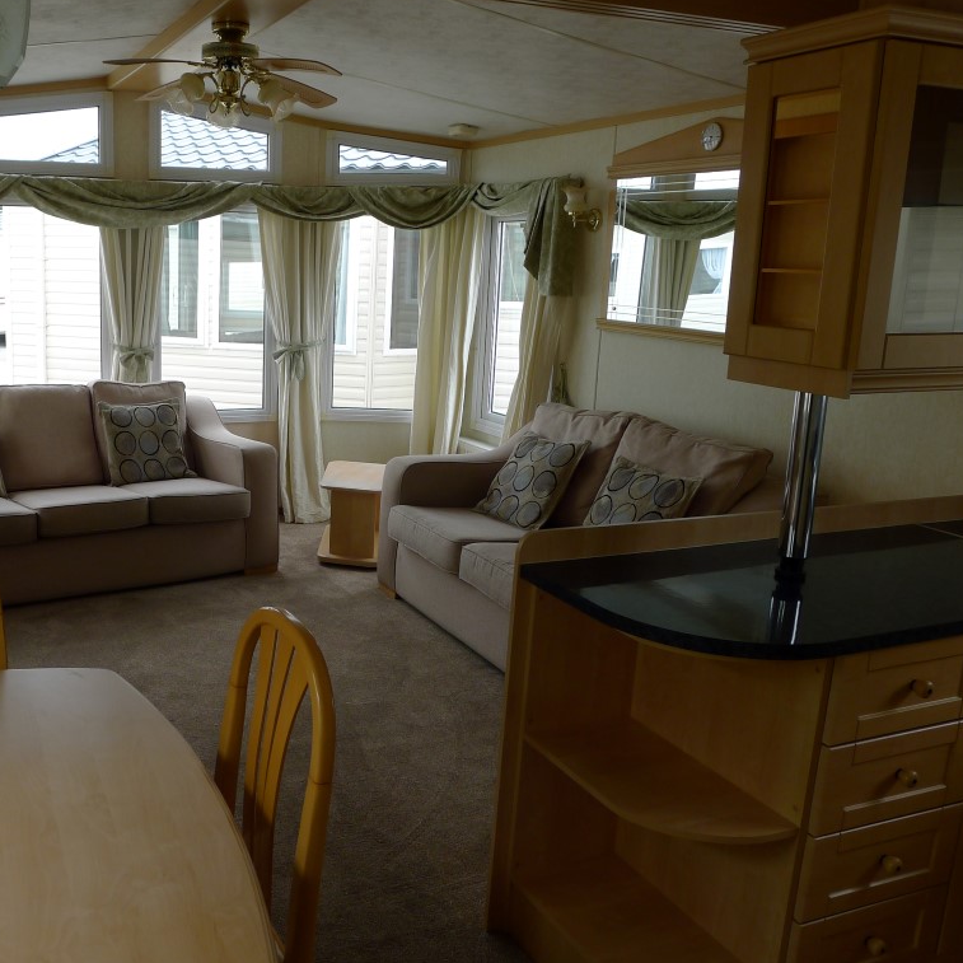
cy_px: 477
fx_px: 976
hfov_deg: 51.1
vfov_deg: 52.5
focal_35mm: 31
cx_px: 284
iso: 80
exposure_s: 1/125
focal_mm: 5.1
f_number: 2.8
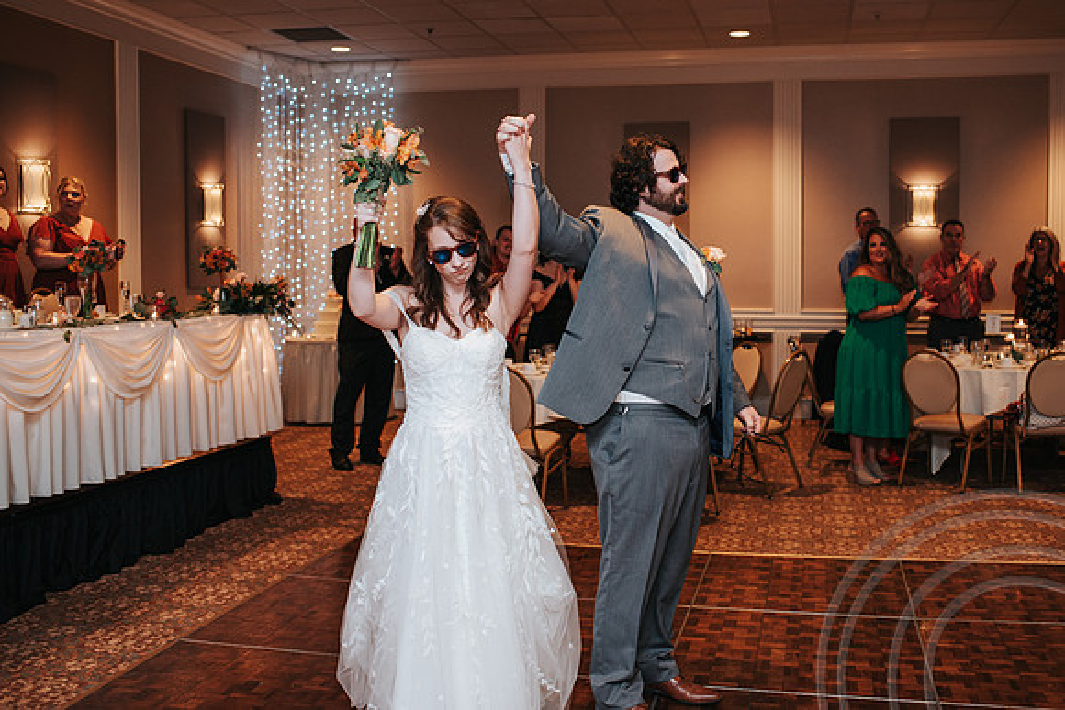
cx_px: 580
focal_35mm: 38
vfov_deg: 34.7
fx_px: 1138
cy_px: 324
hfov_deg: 50.1
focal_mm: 35
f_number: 2.8
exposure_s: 1/160
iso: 1000
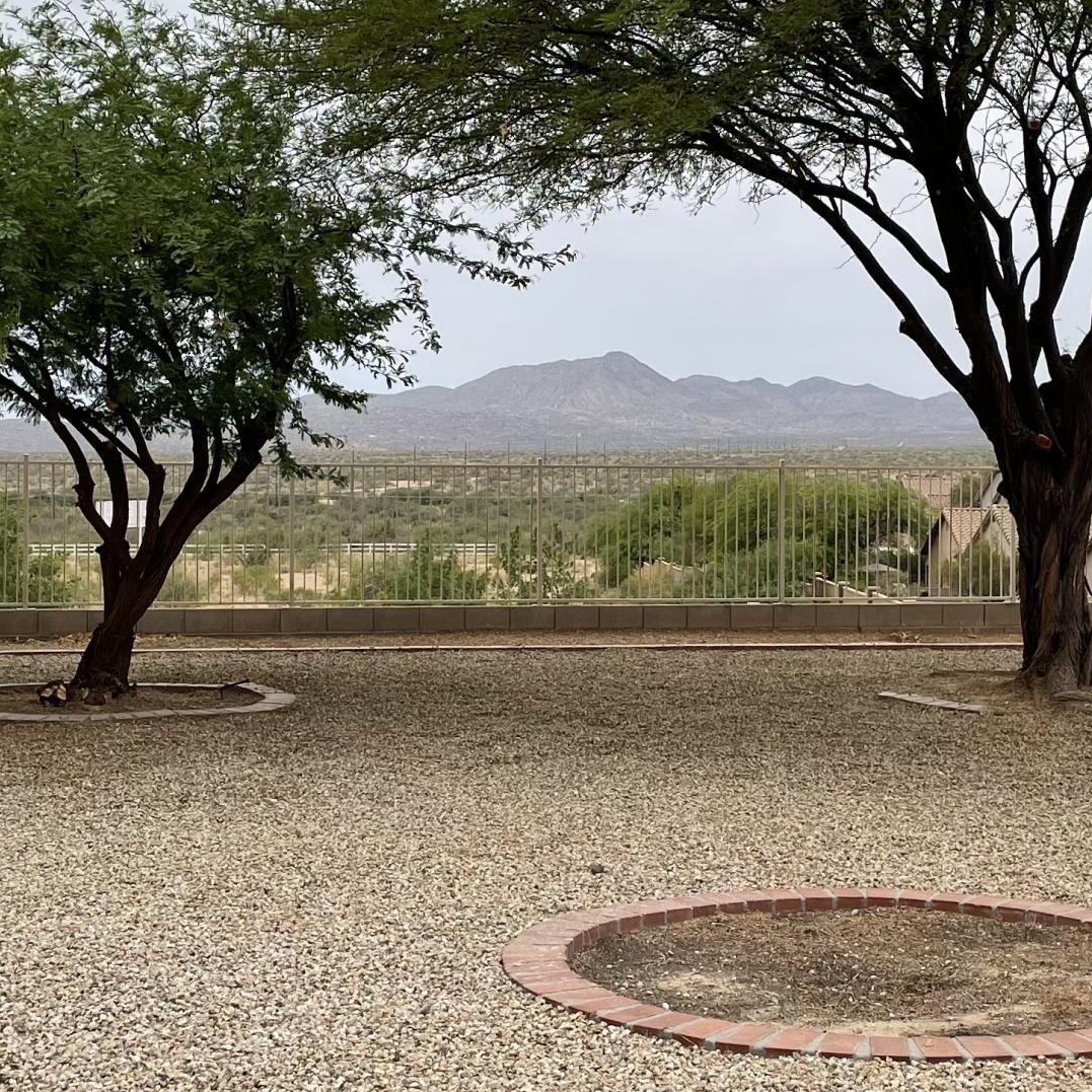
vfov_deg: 26.9
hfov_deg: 26.9
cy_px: 513
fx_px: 2284
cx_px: 611
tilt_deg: -0.4
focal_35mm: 64
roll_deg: -0.1
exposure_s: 1/1855
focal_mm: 4.2
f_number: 1.6
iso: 32
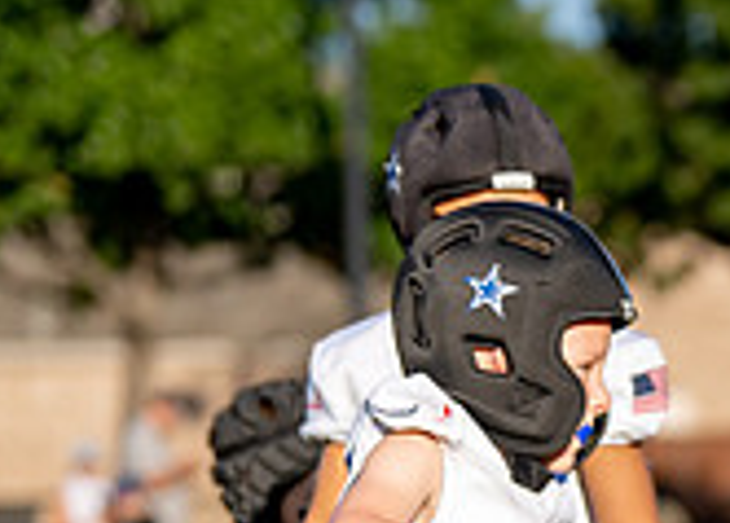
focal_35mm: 362
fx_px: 7514
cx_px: 1154
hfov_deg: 5.5
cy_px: 724
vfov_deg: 4.0
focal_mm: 88
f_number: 2.8
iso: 100
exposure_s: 1/1600
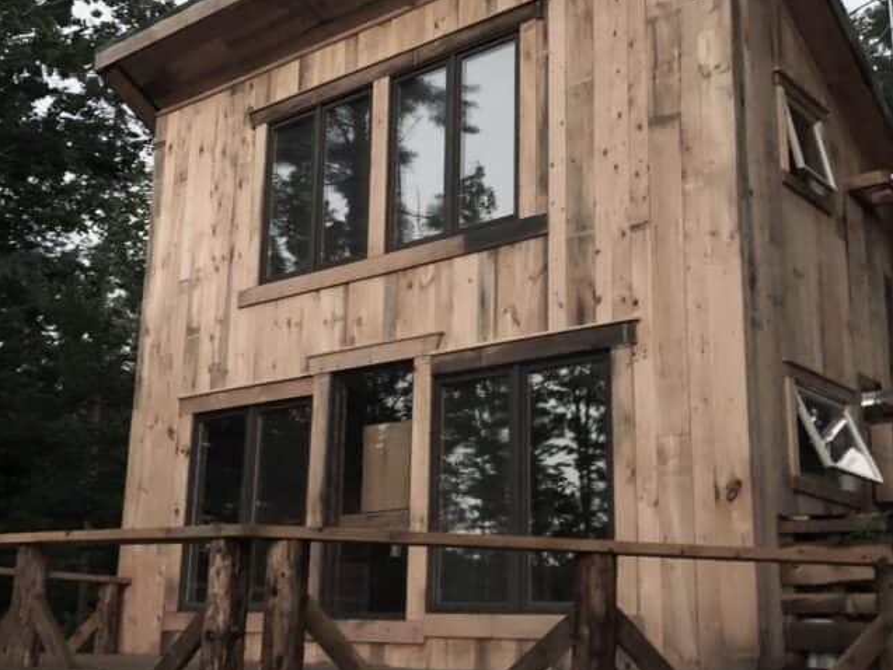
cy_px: 331
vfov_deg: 32.2
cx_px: 401
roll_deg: -3.1
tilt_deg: +14.4
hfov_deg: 42.0
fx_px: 1161
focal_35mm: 45
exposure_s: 1/4
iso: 125
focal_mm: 3.99
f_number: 1.8
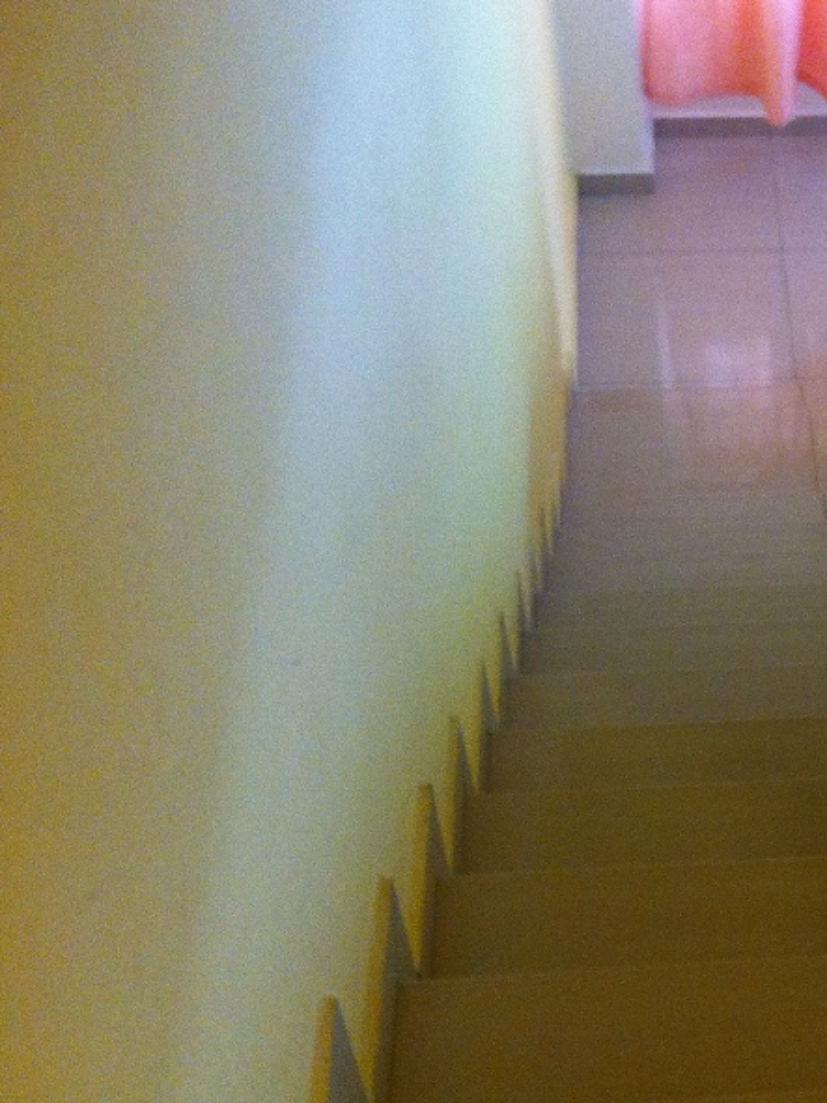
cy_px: 680
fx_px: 2199
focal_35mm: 69
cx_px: 939
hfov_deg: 20.2
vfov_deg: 28.1
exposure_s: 1/15
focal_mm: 3.85
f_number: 2.8
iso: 250
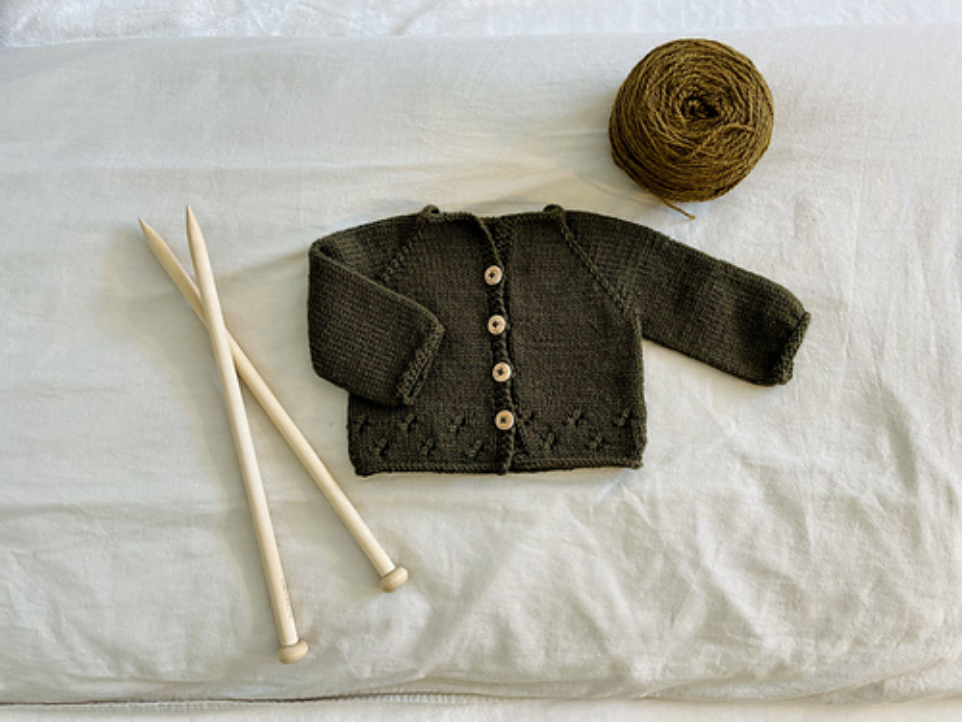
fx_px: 723
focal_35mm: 26
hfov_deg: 67.3
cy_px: 361
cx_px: 481
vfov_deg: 53.1
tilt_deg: -81.0
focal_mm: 4.2
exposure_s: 1/120
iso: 125
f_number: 1.6
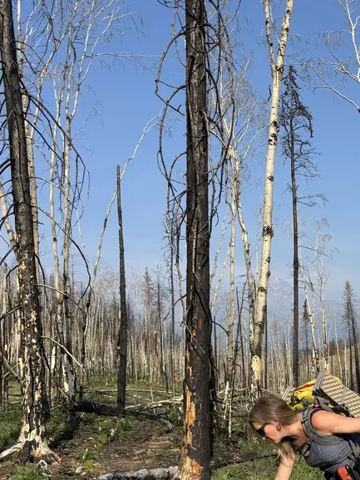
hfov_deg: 31.3
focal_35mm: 45
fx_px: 624
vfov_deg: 41.6
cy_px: 313
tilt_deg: +3.4
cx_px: 293
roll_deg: +2.8
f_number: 1.6
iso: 50
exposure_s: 1/2778
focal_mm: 5.96
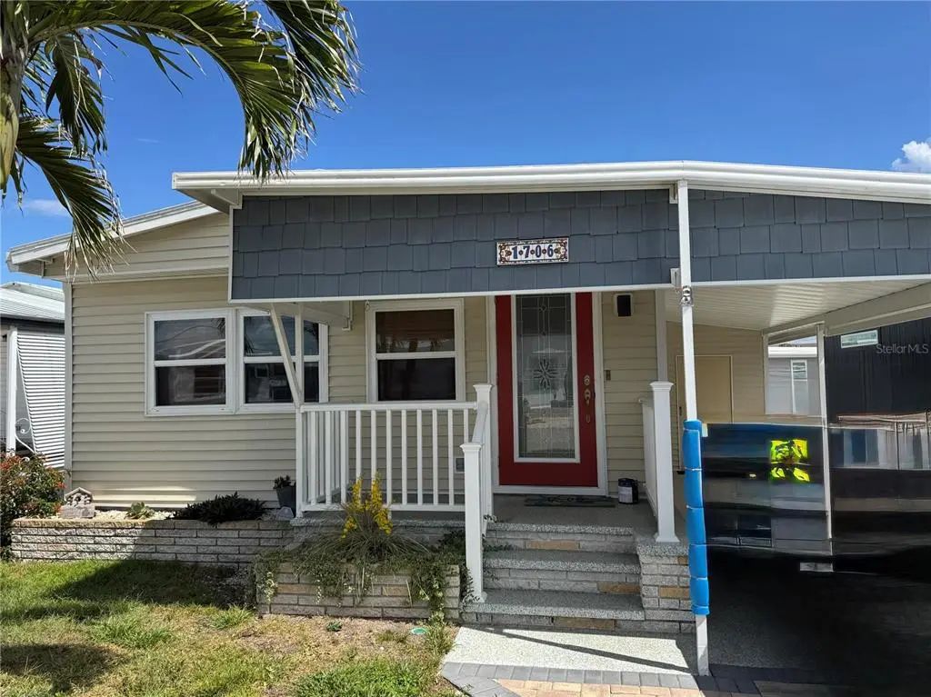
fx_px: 645
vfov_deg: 56.8
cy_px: 348
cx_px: 466
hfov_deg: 71.6
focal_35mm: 24
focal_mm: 6.76
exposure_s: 1/4310
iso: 80
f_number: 1.78
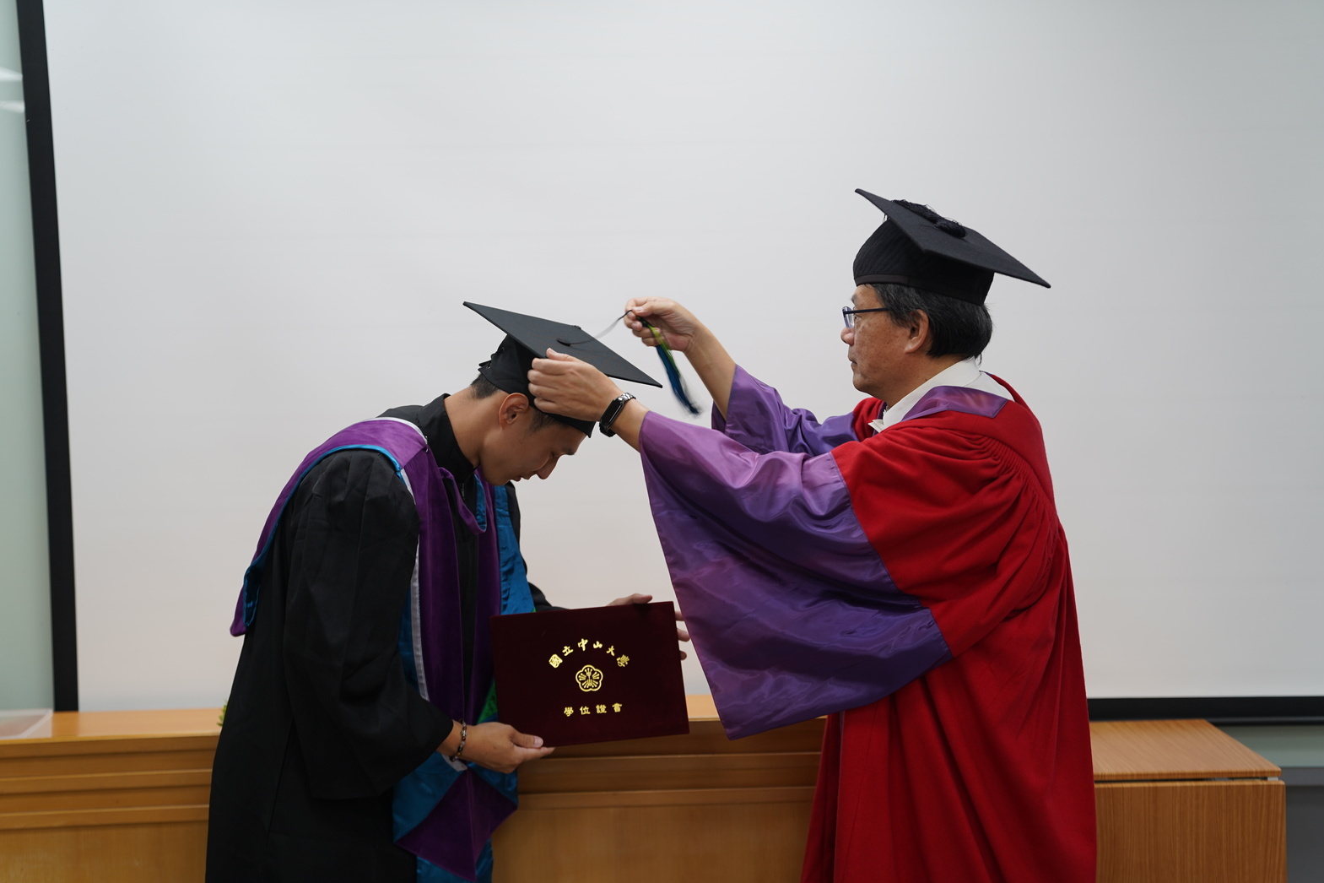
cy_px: 450
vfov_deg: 26.5
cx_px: 662
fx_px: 1876
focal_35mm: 51
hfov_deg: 38.9
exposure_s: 1/50
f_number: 2.8
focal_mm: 50
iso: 125
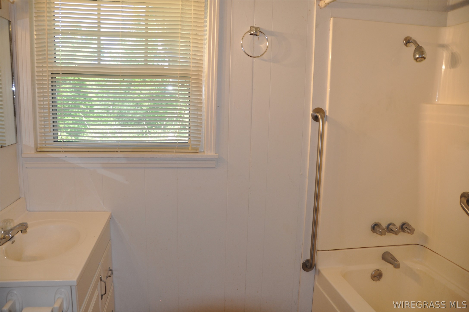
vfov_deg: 47.8
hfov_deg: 67.4
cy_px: 156
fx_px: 351
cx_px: 234
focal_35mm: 27
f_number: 3.5
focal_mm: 18
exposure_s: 1/125
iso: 400
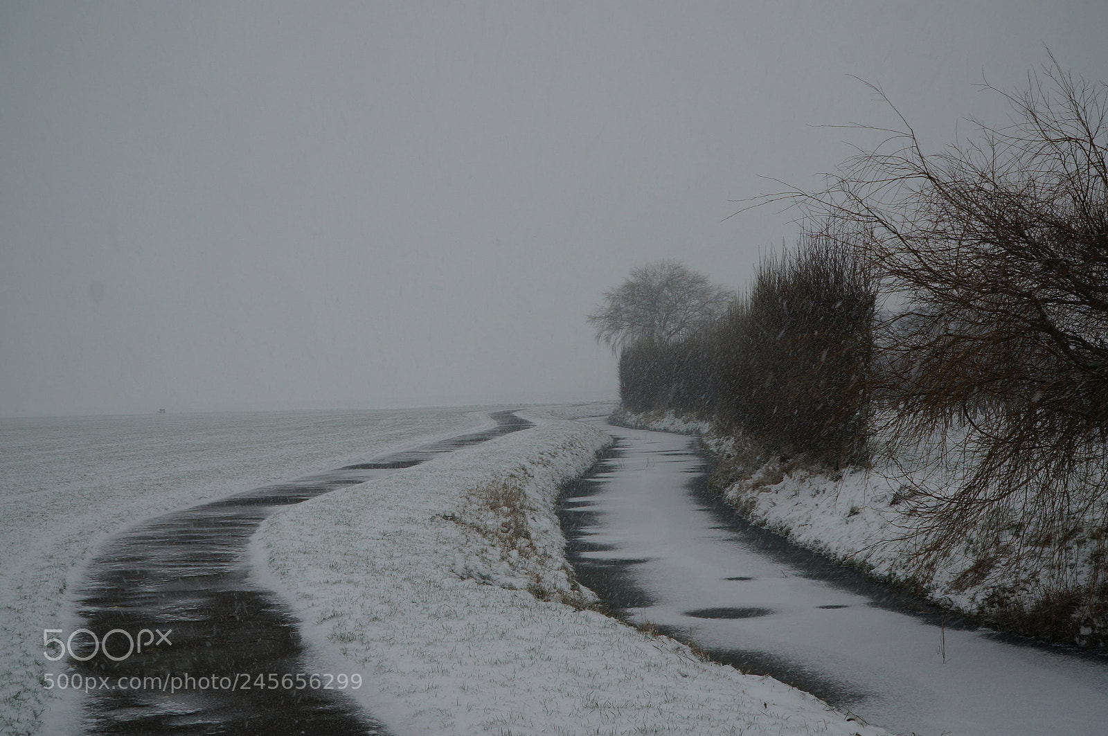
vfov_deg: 28.0
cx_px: 554
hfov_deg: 41.2
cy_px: 368
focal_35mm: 48
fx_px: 1476
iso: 100
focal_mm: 32
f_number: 10
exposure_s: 1/80
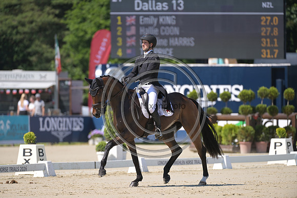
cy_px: 99
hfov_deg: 5.7
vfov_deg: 3.8
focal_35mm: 360
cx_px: 148
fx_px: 2971
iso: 280
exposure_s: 1/1250
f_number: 5
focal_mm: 360
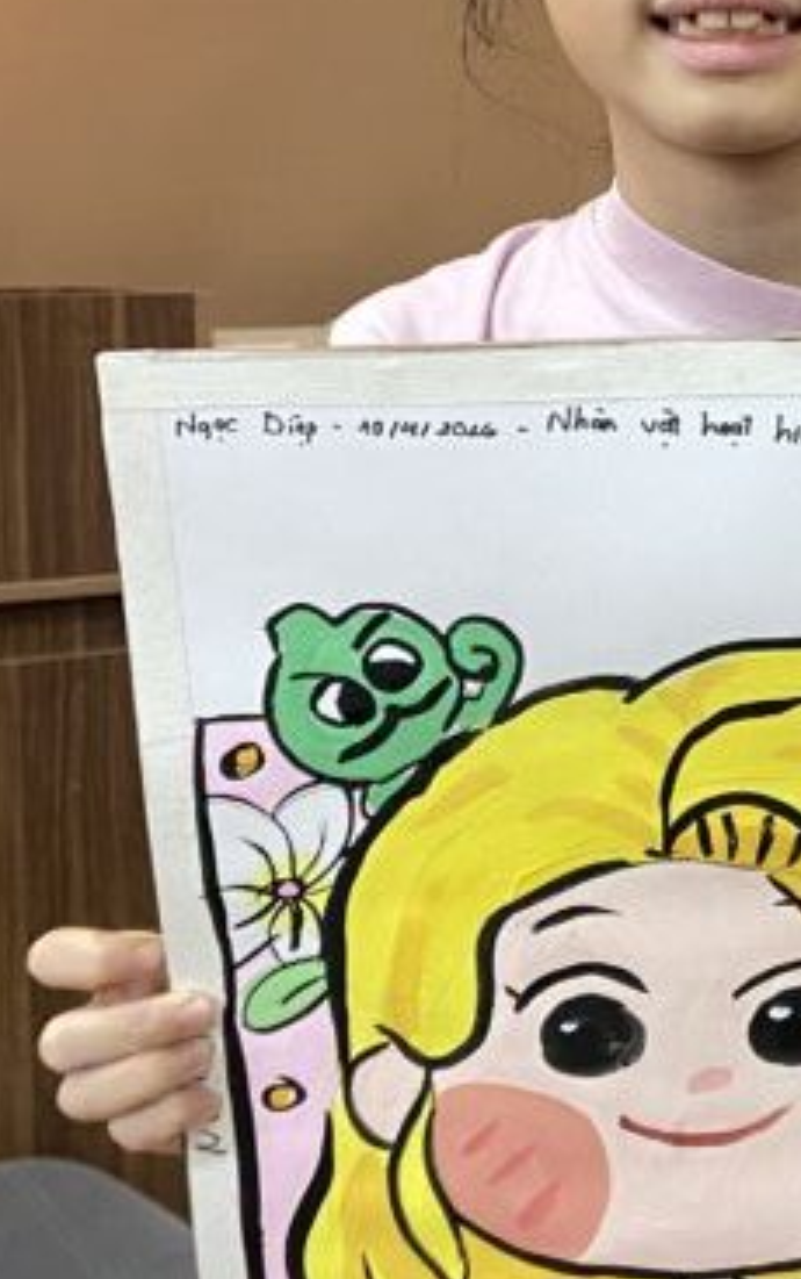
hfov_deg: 17.0
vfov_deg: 27.4
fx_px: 2614
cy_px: 491
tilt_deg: -6.2
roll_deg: +0.8
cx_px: 836
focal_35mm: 75
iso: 80
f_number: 1.8
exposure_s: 1/50
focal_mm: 4.25
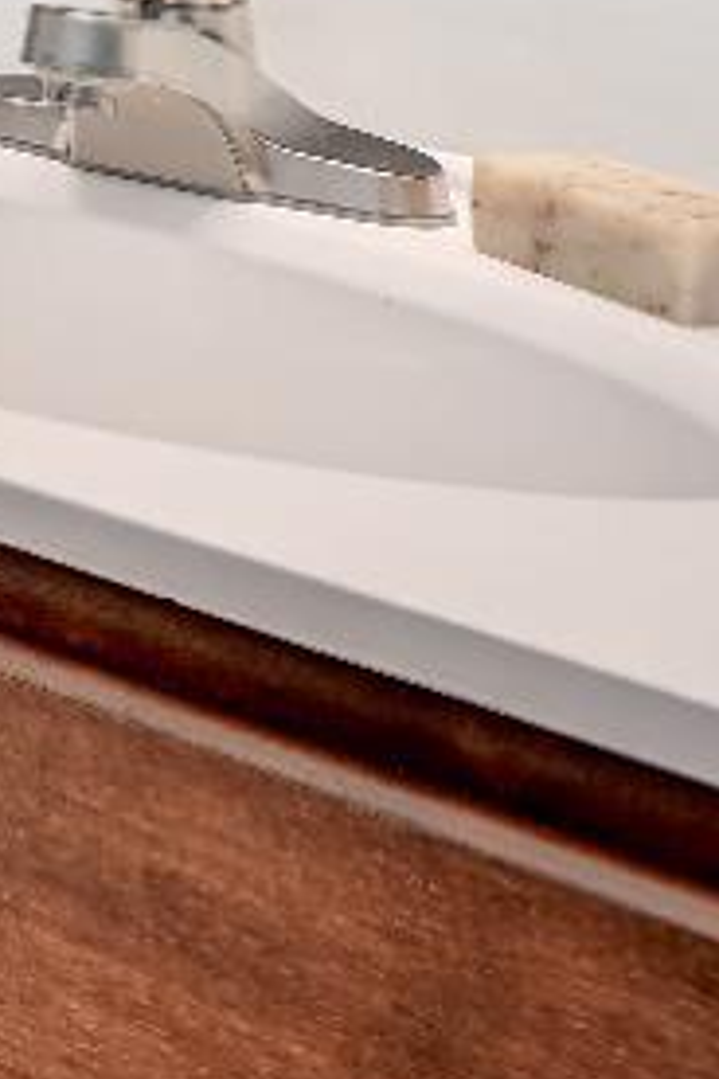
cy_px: -483
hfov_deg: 10.7
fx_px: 2277
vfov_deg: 22.5
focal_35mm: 76
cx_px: -1536
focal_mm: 14
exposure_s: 1/2.5
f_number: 8
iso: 250
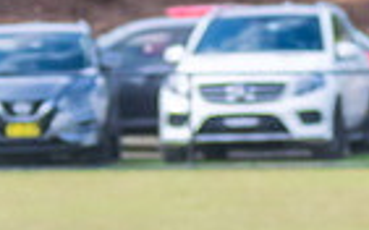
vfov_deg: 1.0
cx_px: 24
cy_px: 281
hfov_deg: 1.6
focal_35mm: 1336
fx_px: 13430
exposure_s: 1/1600
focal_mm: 150
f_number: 5.6
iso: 800
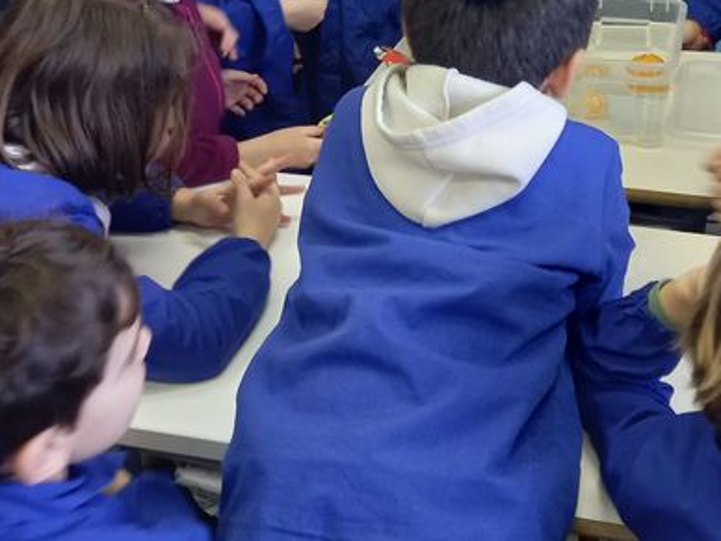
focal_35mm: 58
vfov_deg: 24.4
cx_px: 502
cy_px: 40
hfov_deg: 32.8
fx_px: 1208
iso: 200
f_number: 2
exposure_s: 1/33
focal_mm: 4.6
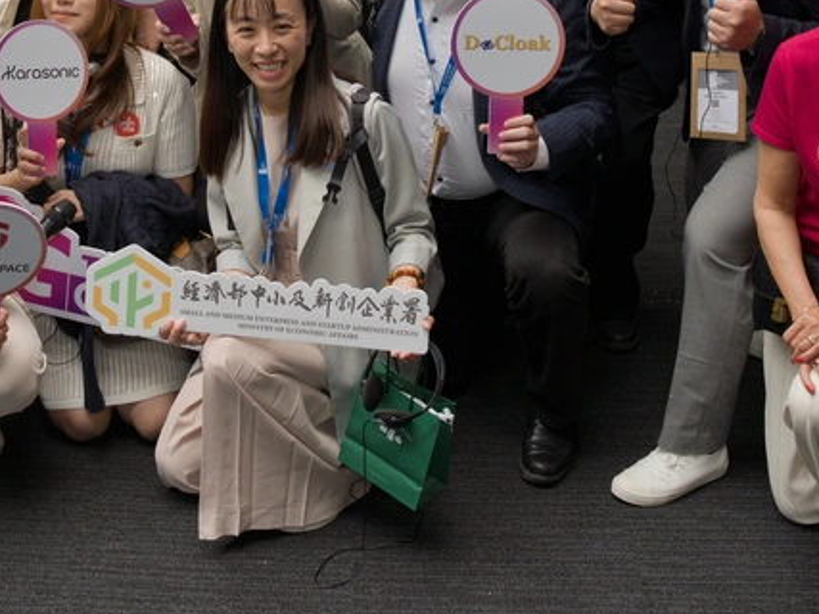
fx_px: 1277
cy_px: 20
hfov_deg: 35.4
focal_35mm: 54
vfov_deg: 25.8
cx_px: 313
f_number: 4
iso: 500
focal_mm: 24
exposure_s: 1/160
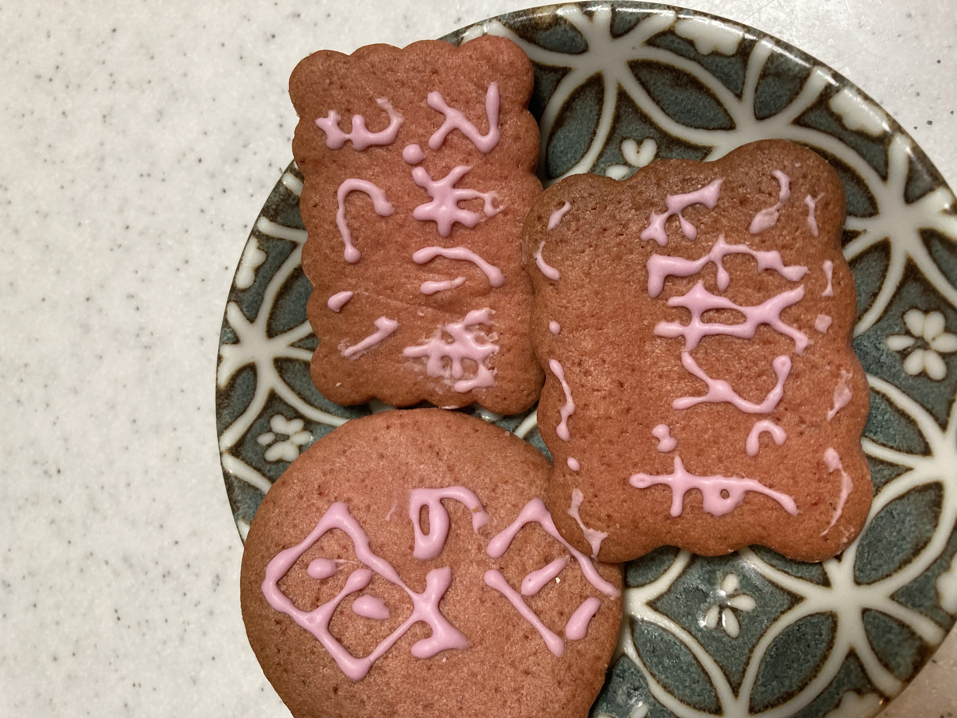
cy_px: 359
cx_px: 478
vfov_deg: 49.7
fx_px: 774
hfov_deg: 63.4
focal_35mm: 28
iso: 160
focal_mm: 3.99
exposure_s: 1/60
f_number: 1.8
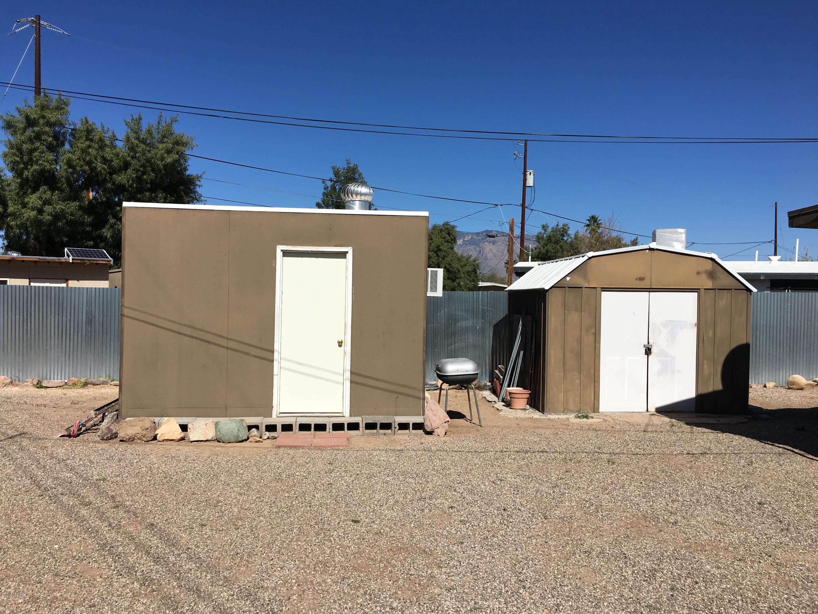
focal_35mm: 29
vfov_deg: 48.2
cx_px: 409
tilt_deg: -1.4
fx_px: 685
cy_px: 307
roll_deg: -1.1
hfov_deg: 61.7
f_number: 2.2
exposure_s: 1/3846
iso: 25
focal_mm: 4.15
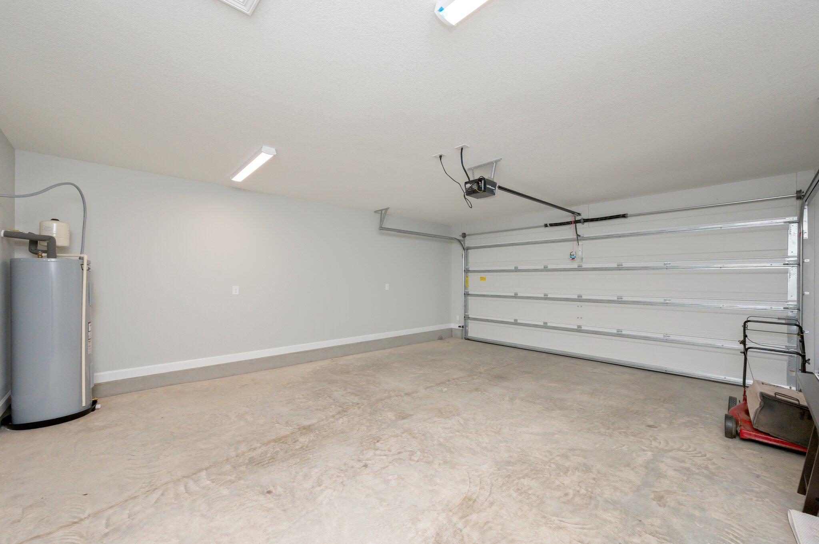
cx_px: 410
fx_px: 318
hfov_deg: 104.3
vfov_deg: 81.1
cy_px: 272
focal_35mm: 14
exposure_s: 1/60
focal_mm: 14
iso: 500
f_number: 9
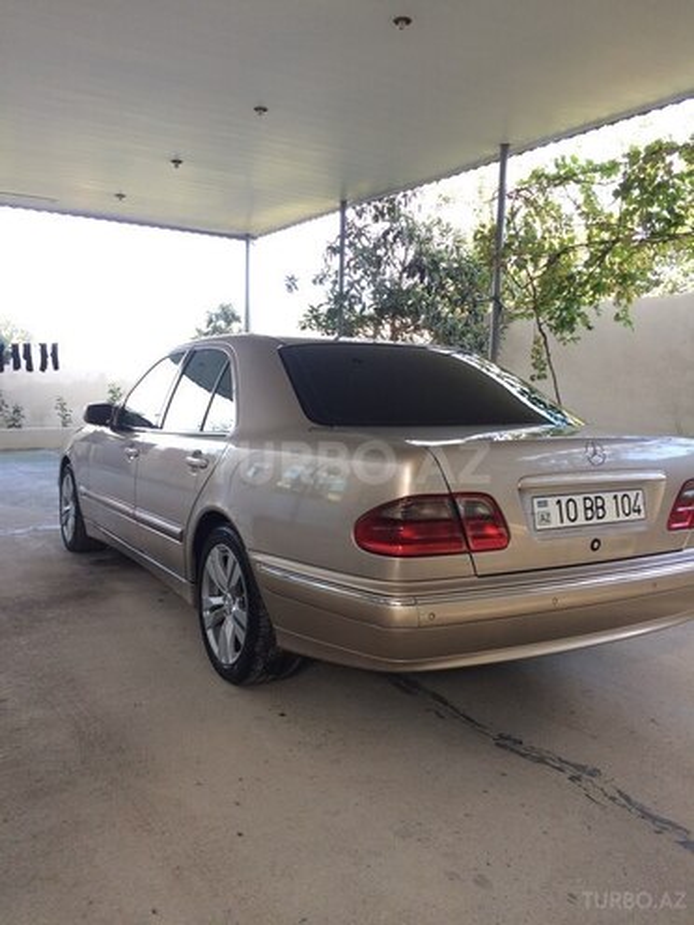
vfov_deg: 61.7
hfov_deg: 48.2
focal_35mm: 29
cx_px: 347
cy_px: 462
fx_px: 775
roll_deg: -1.4
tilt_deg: -4.9
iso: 50
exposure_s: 1/100
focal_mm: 4.15
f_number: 2.2
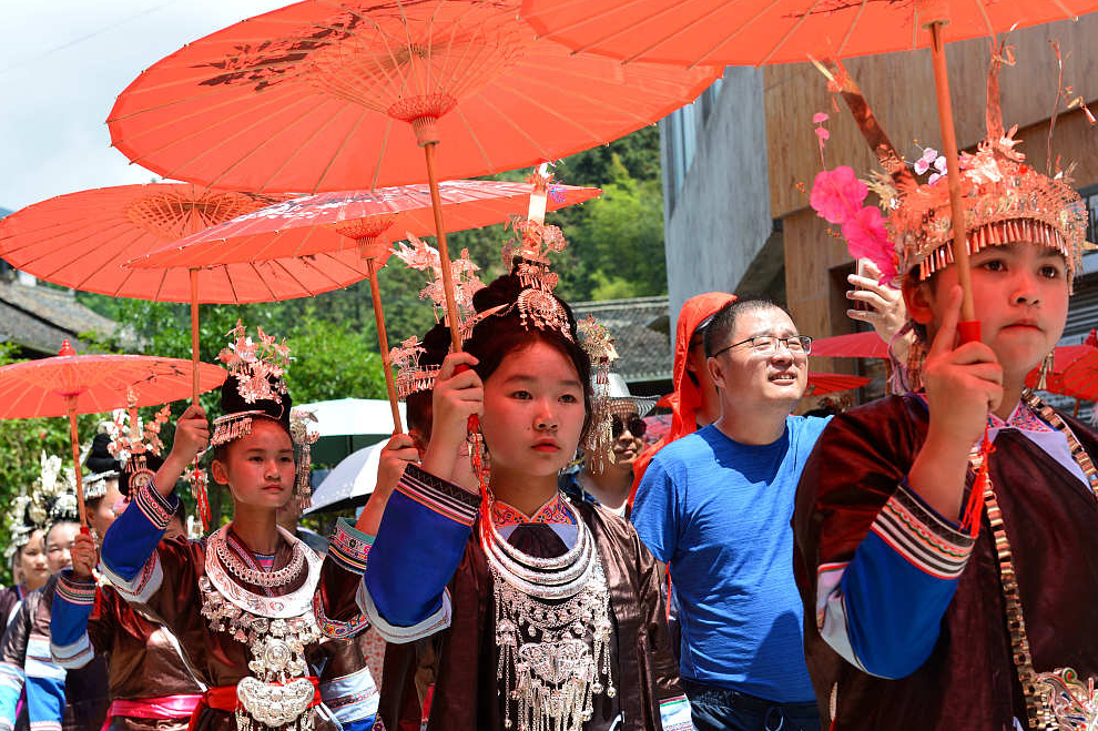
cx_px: 522
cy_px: 423
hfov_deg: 25.4
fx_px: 2439
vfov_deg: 17.0
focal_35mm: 80
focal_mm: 66
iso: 500
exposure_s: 1/500
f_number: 5.6
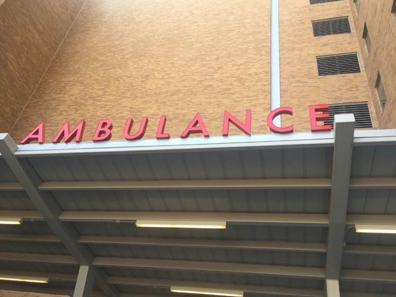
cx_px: 194
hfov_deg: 59.9
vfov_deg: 46.8
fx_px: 343
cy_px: 149
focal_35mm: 30
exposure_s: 1/155
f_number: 2.2
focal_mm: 4.15
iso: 32
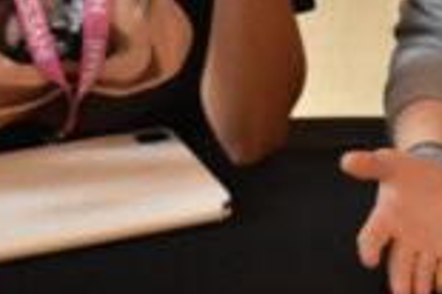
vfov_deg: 5.8
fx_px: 2845
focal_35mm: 232
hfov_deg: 8.8
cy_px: -160
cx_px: 413
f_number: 5.6
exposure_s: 1/100
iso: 1600
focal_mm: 40
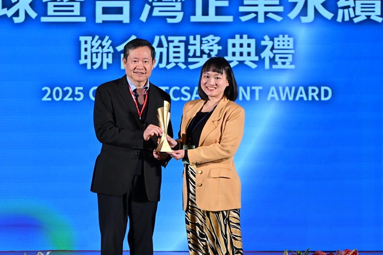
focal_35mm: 505
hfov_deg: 4.1
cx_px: 183
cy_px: 108
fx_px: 5372
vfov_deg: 2.7
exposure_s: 1/192
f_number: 7.1
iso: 1250
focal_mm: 290
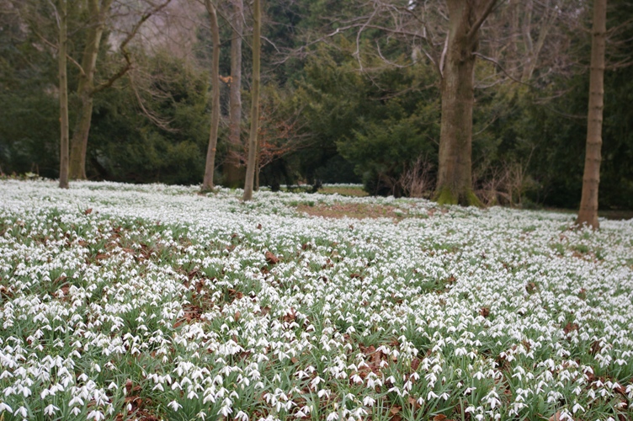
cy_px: 210
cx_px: 316
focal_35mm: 64
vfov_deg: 21.0
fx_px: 1133
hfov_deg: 31.2
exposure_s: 1/125
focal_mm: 43
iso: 200
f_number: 6.7
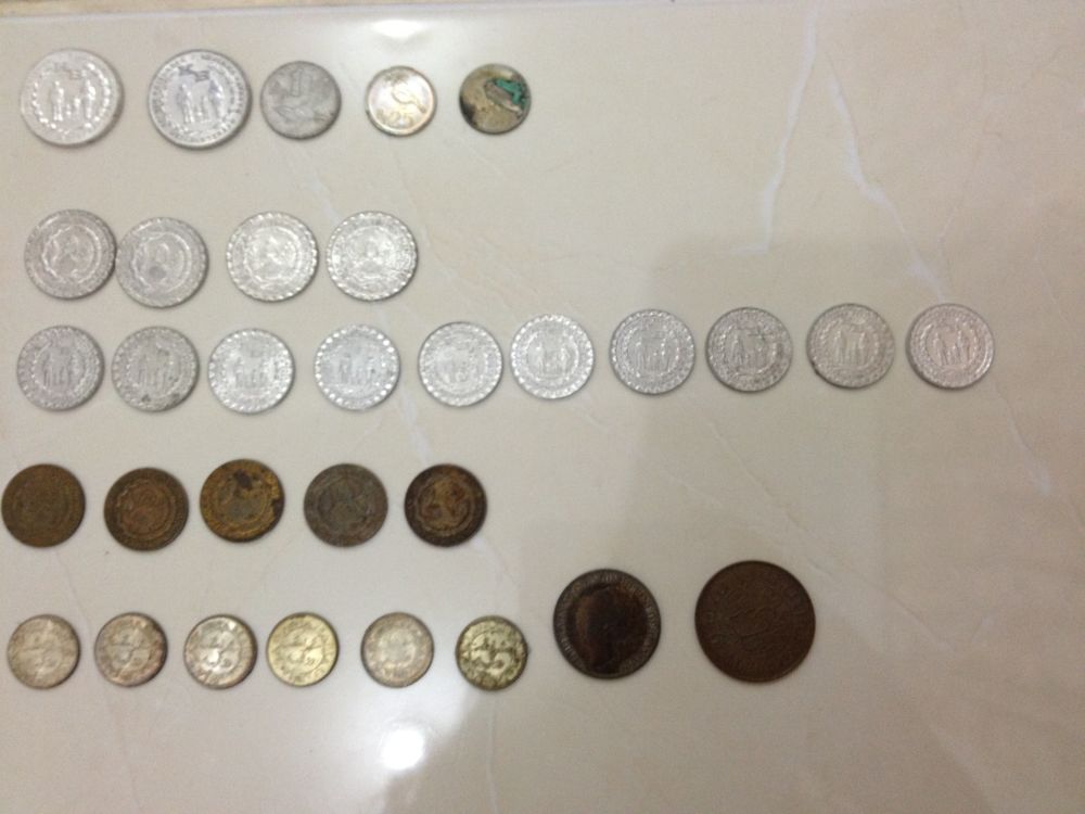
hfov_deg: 52.6
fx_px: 1097
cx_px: 542
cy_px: 407
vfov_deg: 40.7
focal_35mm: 35
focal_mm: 4.28
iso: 200
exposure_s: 1/20
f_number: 2.4
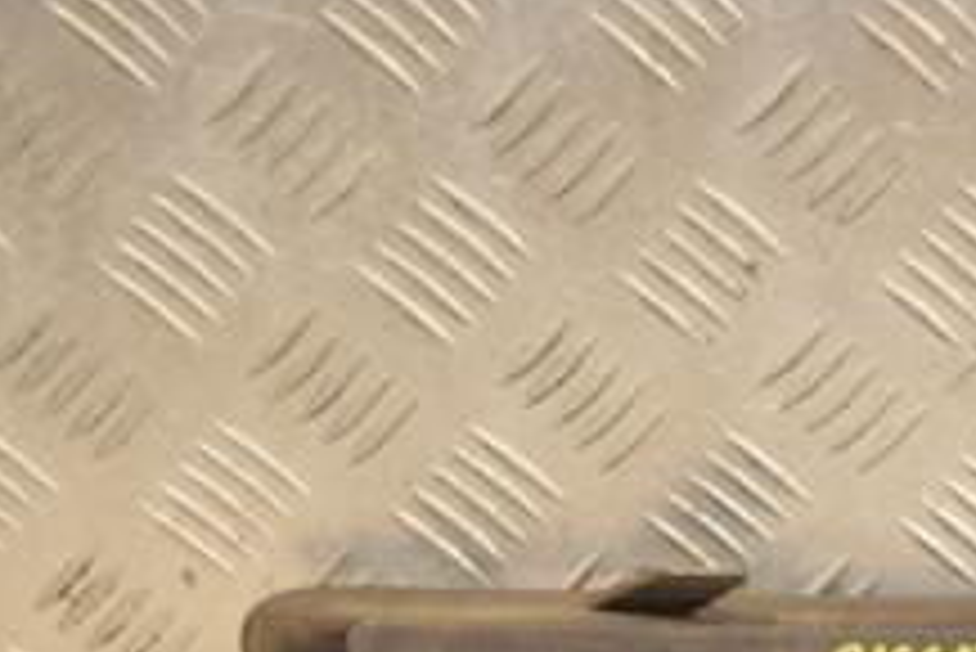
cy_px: 697
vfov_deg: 8.2
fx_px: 4503
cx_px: 1264
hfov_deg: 12.0
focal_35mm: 166
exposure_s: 1/200
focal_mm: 40
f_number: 5.6
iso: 800
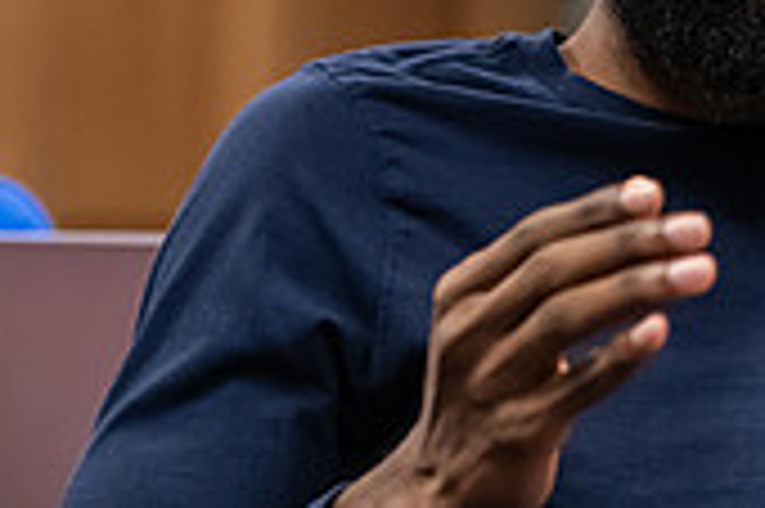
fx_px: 6899
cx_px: 490
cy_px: 65
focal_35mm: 325
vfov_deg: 4.2
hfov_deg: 6.3
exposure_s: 1/200
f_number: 3.2
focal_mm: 95
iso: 2500
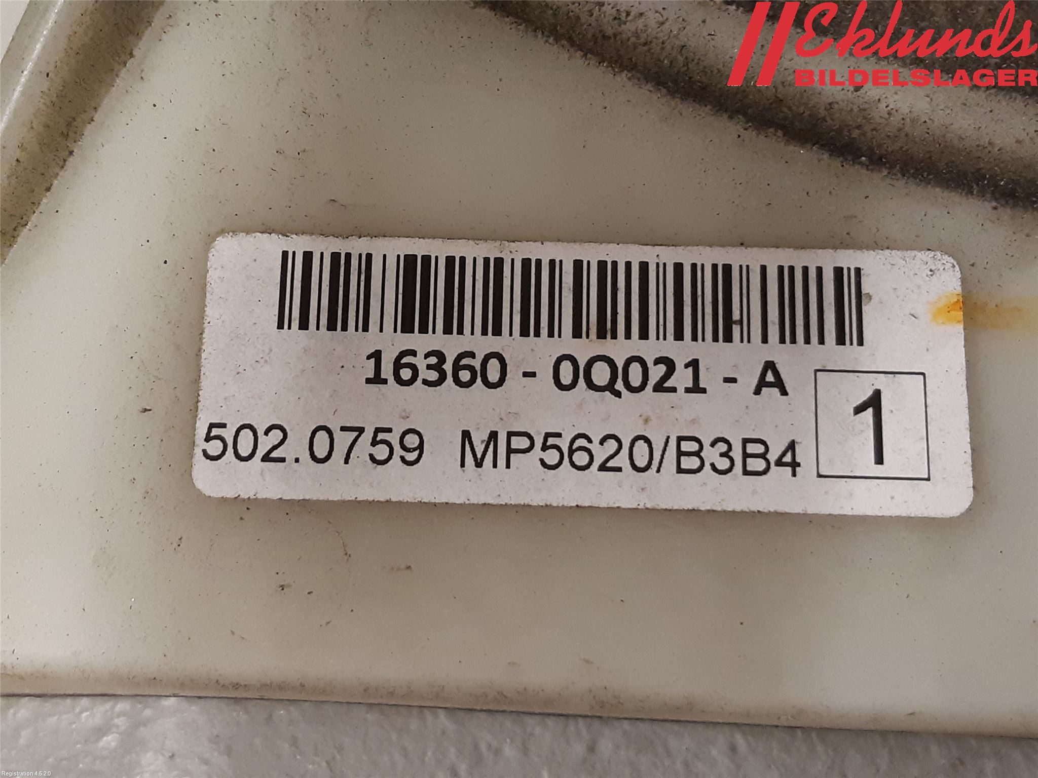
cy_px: 389
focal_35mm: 26
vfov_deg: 53.1
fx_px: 780
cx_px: 519
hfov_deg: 67.3
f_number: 1.7
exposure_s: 1/60
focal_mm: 3.93
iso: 320
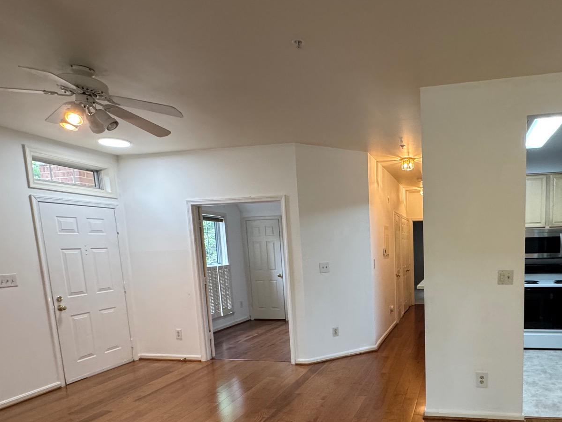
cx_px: 390
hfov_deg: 68.8
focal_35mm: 24
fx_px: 390
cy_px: 299
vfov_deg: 55.0
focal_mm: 2.22
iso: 320
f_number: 2.2
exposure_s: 1/120
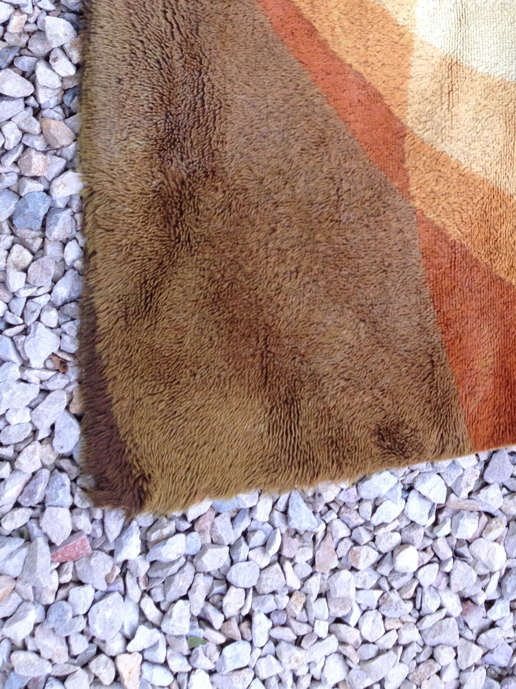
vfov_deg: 31.7
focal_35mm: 59
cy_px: 119
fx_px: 1173
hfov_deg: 24.6
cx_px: 385
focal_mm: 4.28
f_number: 2.4
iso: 64
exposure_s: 1/60
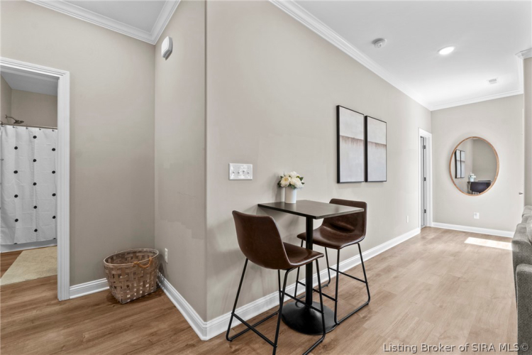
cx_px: 266
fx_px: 222
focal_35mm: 15
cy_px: 178
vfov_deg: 77.3
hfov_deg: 100.4
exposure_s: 1/2
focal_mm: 10
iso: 400
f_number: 11
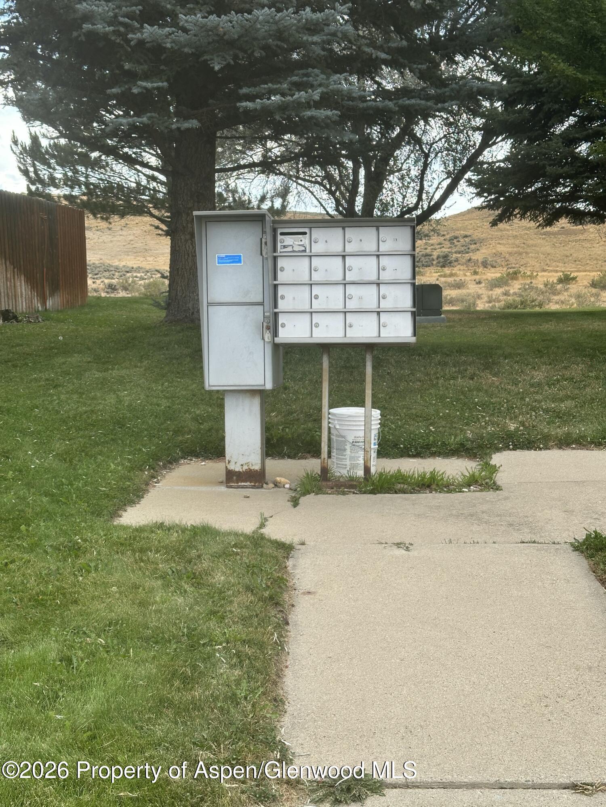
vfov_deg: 39.7
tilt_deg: -7.2
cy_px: 404
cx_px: 303
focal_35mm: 48
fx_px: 1120
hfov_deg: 30.3
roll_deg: +1.5
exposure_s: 1/1212
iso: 64
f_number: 1.78
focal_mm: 6.86
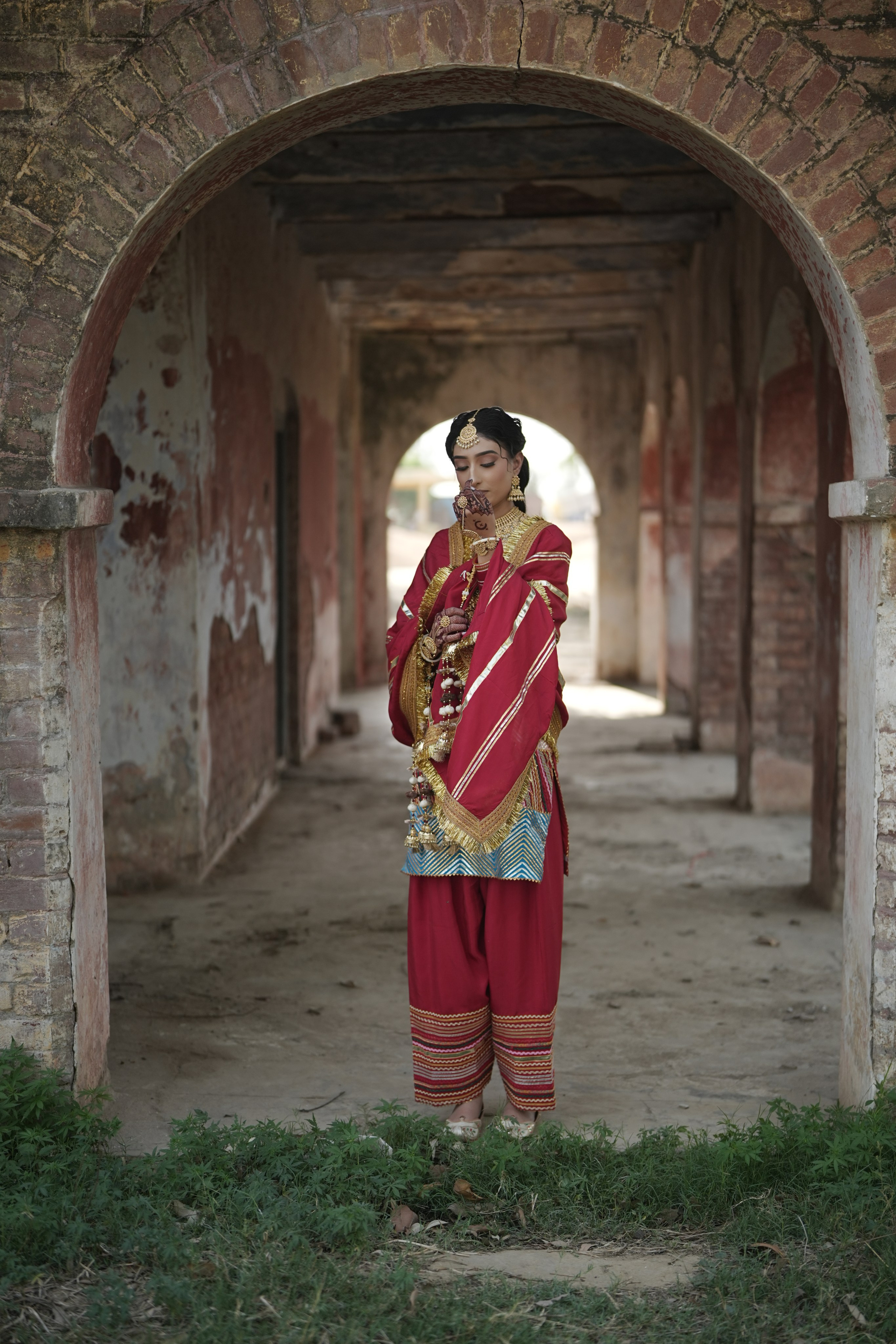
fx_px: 1867
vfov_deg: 39.6
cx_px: 448
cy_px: 672
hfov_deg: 27.0
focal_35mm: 50
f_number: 1.4
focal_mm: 50
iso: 250
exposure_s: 1/2500
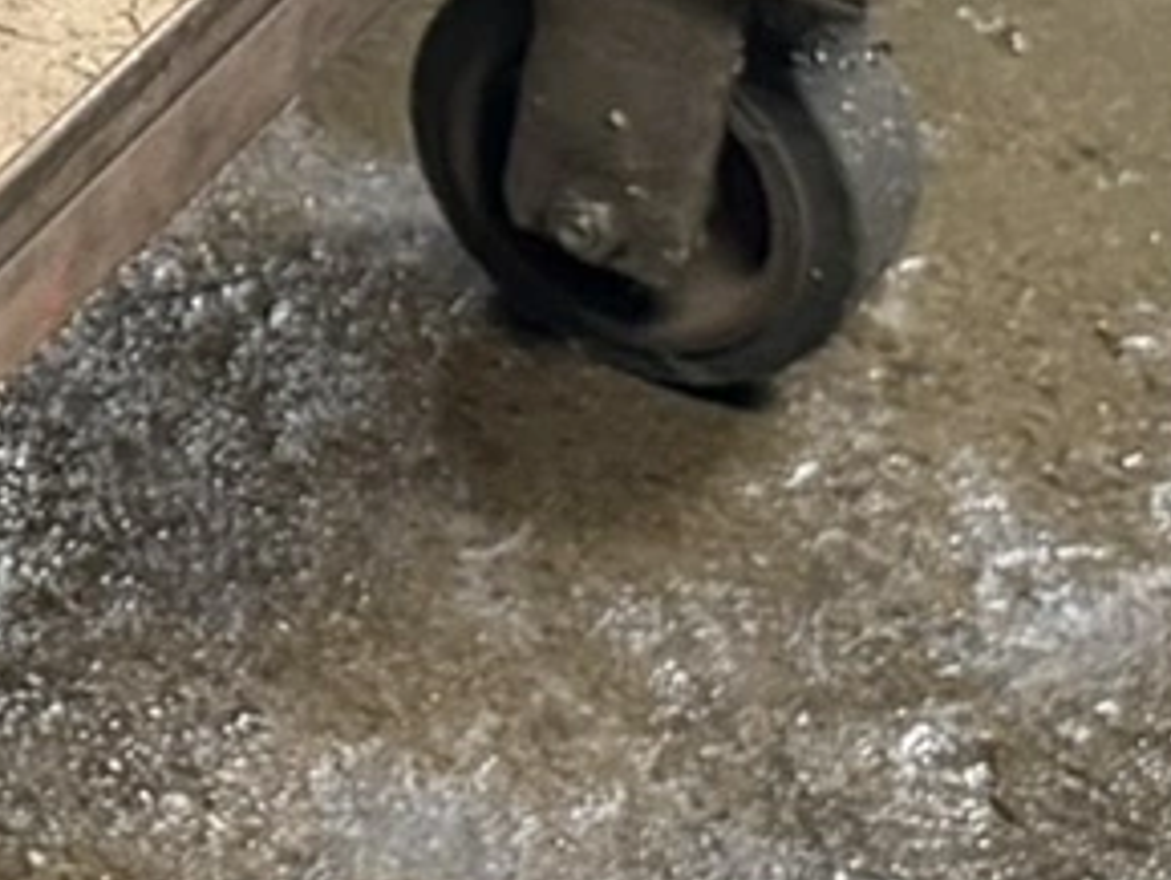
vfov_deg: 8.6
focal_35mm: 166
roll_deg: -2.1
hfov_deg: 11.2
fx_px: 5618
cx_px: -875
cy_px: -698
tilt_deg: -30.1
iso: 320
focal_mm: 6.76
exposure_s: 1/60
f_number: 1.78
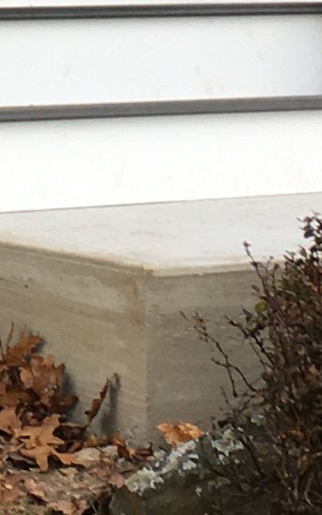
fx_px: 2796
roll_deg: +1.5
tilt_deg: +4.8
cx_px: -123
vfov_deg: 10.3
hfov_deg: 6.5
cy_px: -174
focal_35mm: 199
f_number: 2.2
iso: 25
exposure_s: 1/129
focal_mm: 4.15
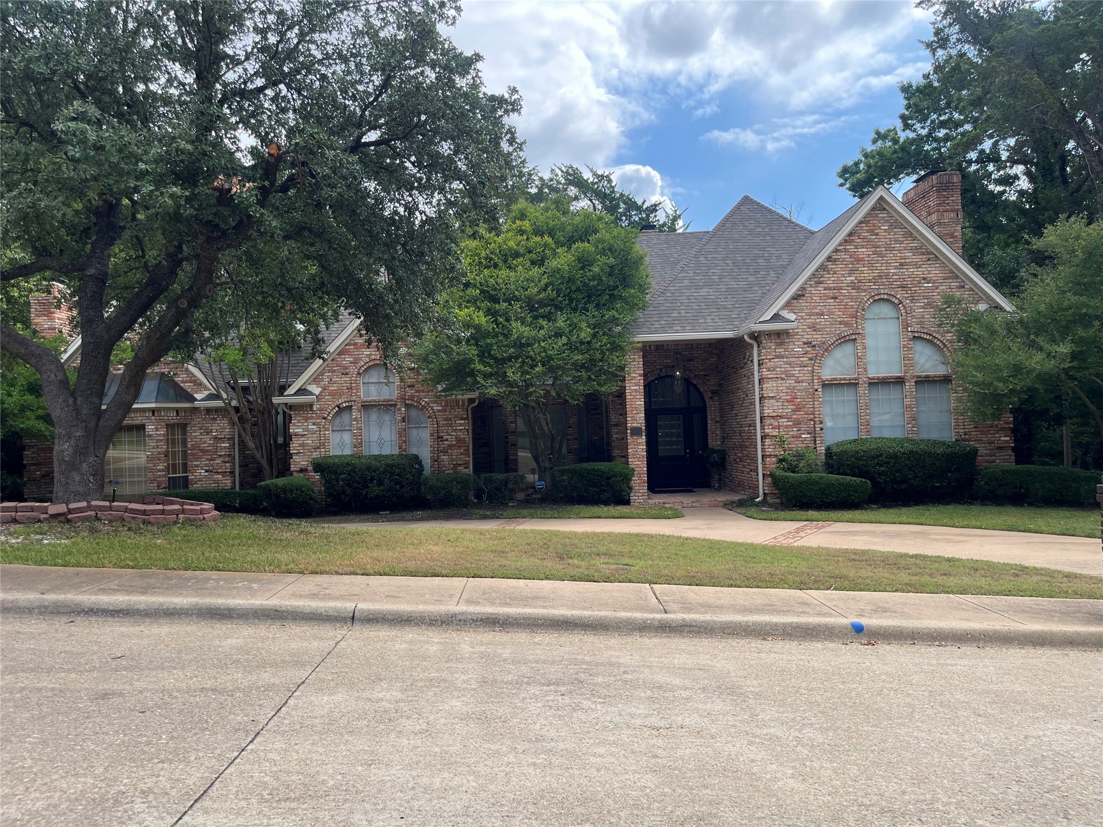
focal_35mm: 26
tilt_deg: +2.5
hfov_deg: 67.3
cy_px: 414
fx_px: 828
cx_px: 552
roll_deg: +2.2
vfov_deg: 53.1
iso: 50
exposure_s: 1/1389
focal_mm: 5.1
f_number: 1.6
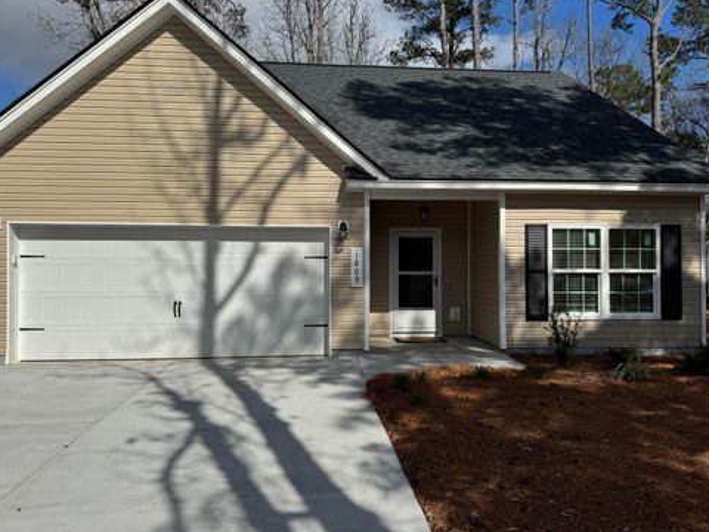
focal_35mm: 25
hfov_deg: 69.4
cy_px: 259
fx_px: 512
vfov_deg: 54.9
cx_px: 366
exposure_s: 1/9009
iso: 80
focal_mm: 6.76
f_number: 1.78
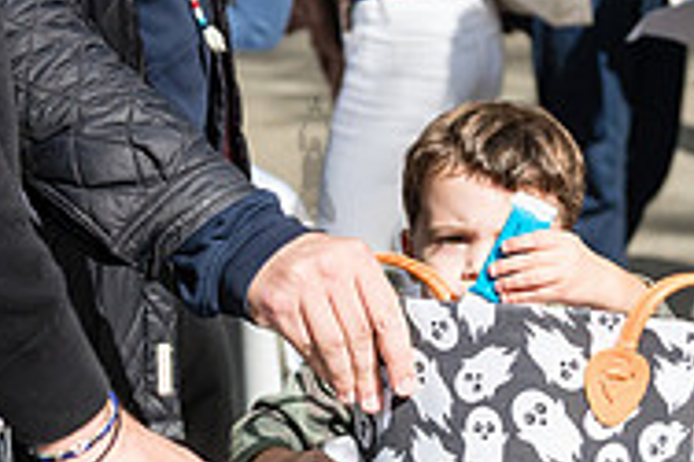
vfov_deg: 10.1
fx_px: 2619
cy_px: 159
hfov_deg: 15.1
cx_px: 310
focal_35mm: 136
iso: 1000
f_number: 4
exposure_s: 1/8000
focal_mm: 44
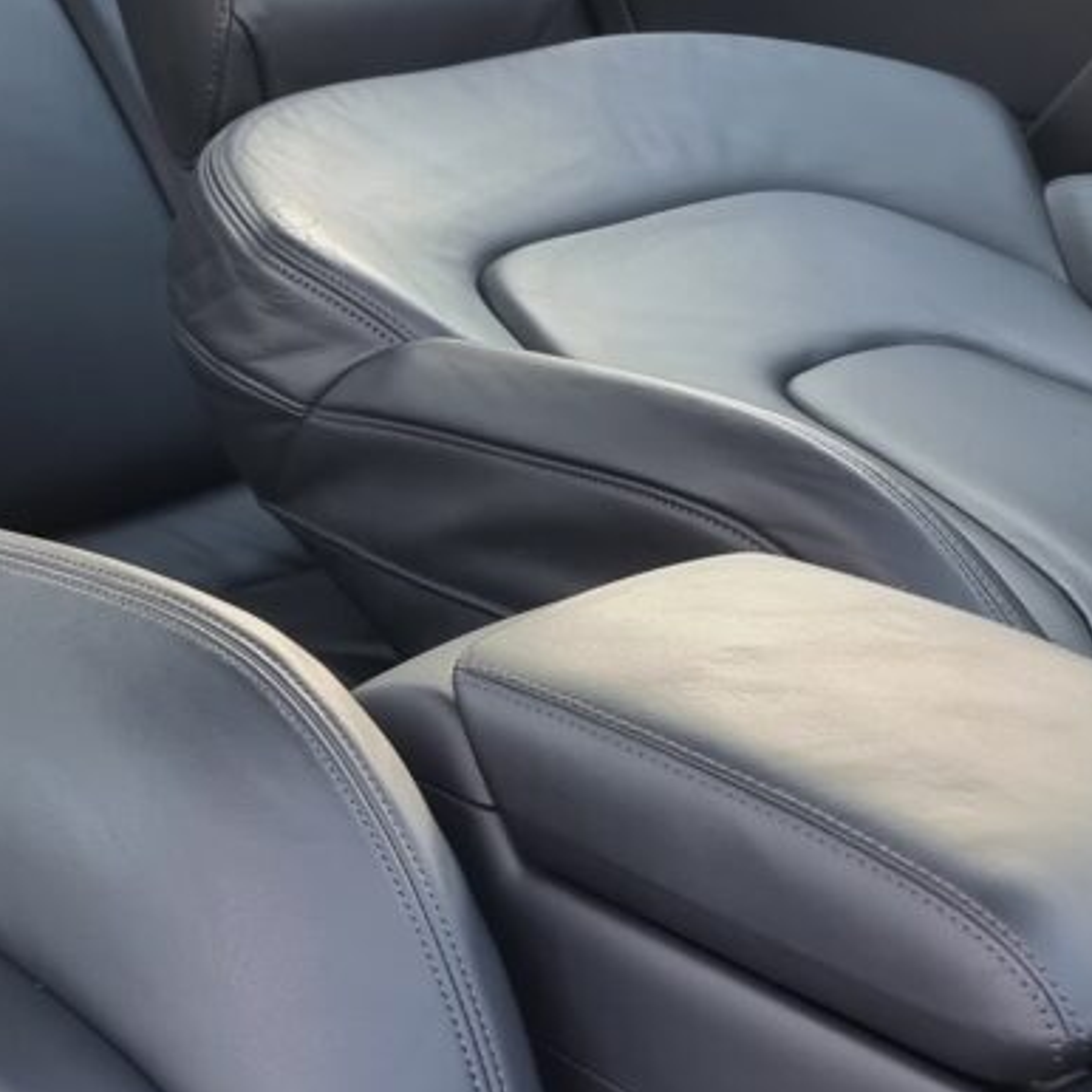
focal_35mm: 88
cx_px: 348
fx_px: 3141
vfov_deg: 19.7
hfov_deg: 19.6
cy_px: 509
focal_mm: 6.7
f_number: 1.8
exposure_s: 1/120
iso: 80
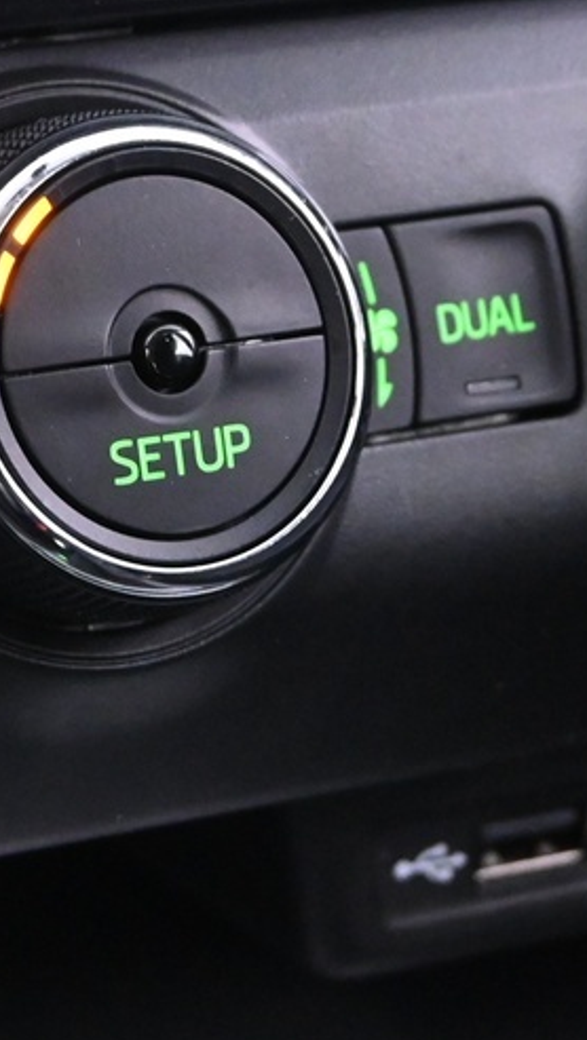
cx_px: -106
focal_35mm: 142
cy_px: 217
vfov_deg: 15.0
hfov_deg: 8.5
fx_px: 3918
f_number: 4.5
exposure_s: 1/8
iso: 3200
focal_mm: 27.5
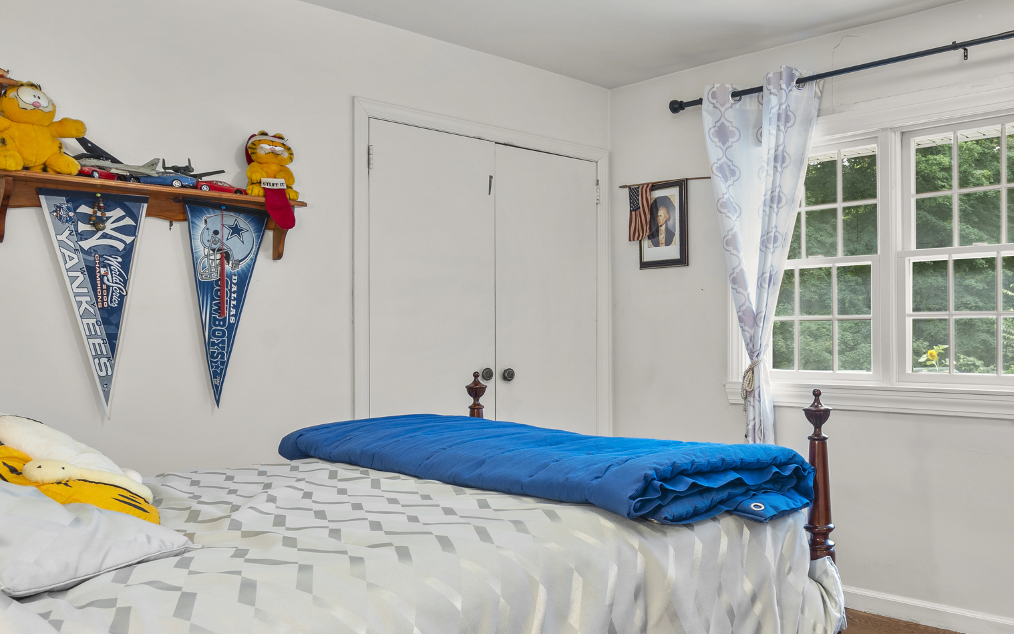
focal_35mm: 33
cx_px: 756
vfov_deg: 38.3
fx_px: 912
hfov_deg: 55.4
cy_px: 349
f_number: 9
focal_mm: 16
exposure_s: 2.5
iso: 200
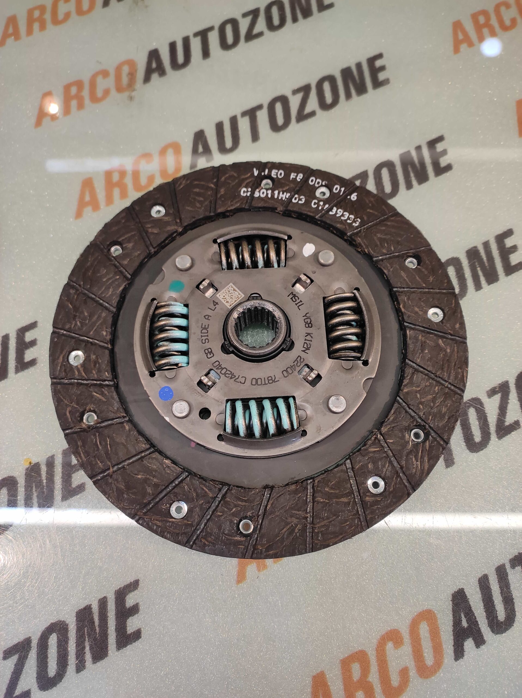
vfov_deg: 91.1
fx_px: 342
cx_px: 261
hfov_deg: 74.7
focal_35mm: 17
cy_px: 349
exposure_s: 1/33
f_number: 1.79
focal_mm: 4.74
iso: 127
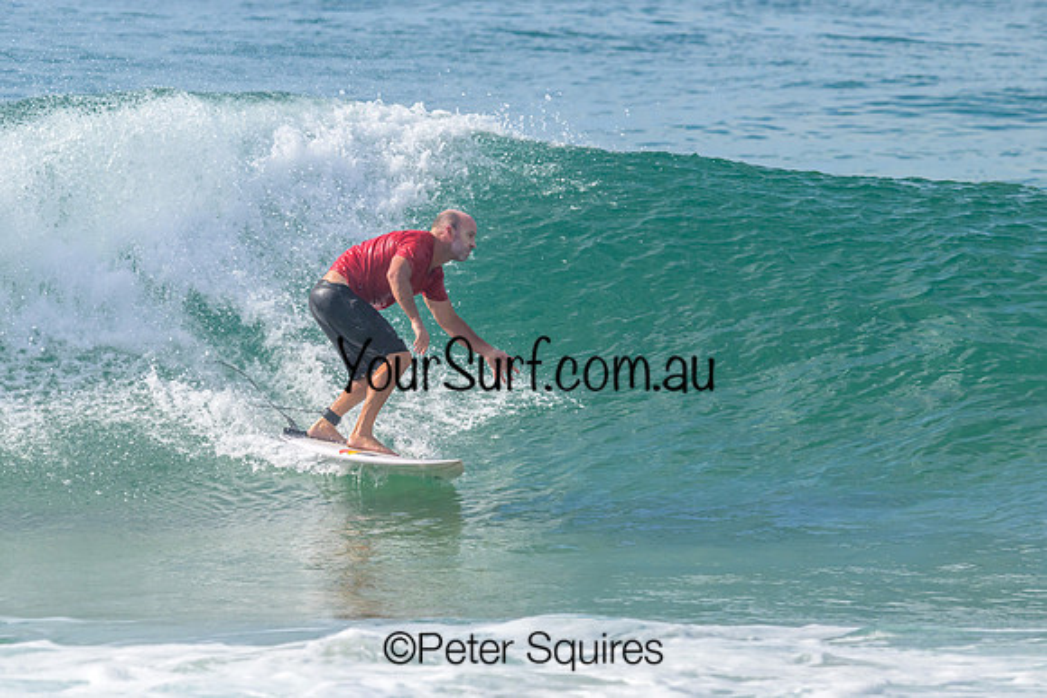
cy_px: 218
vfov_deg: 2.3
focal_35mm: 605
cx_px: 345
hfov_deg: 3.4
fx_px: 17589
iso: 800
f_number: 10
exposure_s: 1/2000
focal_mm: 440
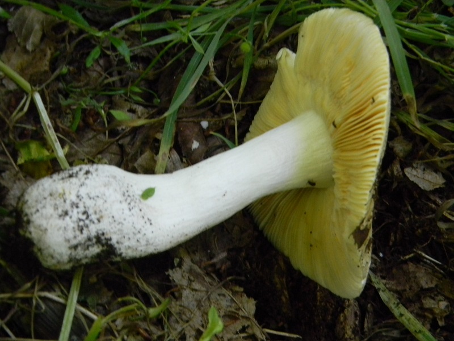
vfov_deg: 17.8
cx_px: 227
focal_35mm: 83
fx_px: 1089
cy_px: 170
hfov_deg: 23.6
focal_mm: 15.1
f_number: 4.5
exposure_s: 1/10.3
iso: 400
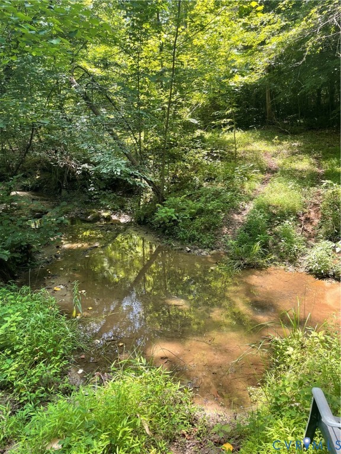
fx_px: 341
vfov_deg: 67.3
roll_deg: -1.0
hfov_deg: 53.1
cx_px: 170
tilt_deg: -13.3
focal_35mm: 26
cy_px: 227
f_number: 1.6
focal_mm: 4.2
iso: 32
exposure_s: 1/175
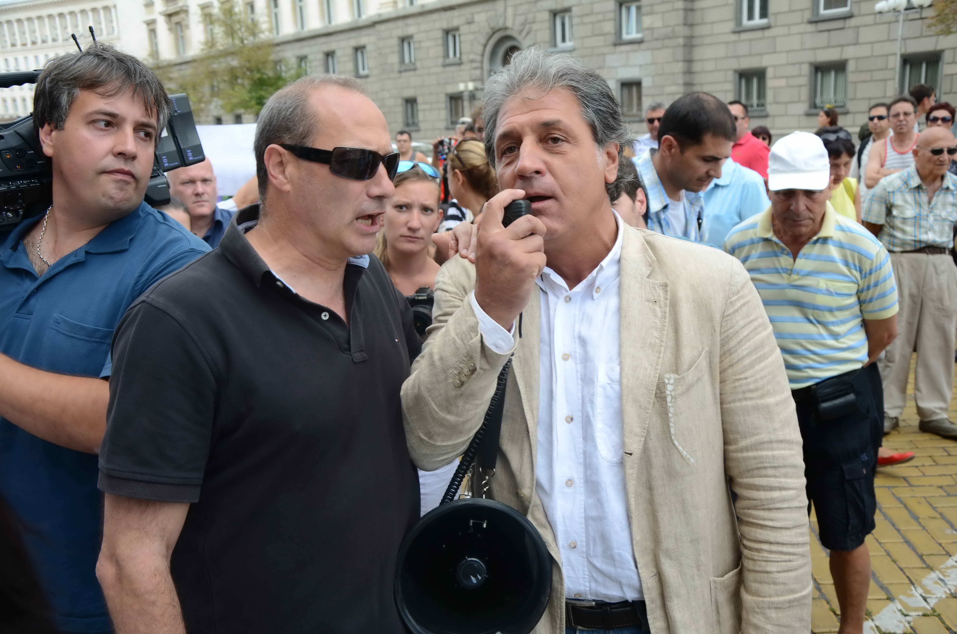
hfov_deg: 53.2
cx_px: 478
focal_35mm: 36
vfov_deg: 36.7
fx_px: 955
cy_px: 317
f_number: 5
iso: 160
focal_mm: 24
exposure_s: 1/160
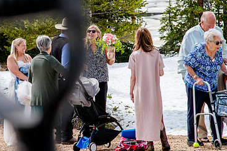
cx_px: 59
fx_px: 1147
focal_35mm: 182
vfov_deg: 7.5
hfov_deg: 11.3
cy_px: 53
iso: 250
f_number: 8
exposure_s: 1/320
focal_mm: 110
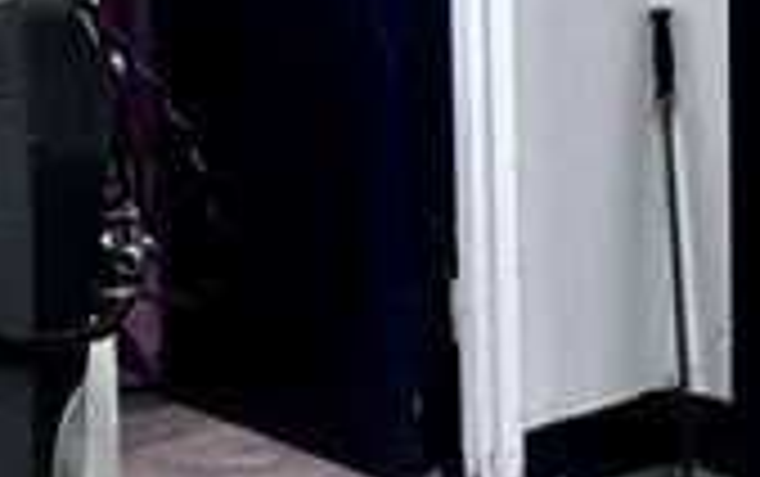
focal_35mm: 167
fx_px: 3462
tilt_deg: -11.1
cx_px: 818
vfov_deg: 7.9
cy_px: 171
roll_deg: -0.2
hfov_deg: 12.3
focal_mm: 5.96
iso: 320
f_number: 1.6
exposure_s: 1/60
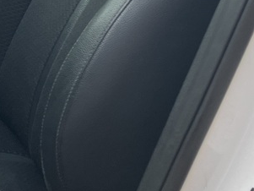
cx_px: -218
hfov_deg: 13.1
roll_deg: -4.9
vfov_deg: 10.9
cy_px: -26
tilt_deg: -15.9
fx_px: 984
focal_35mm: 134
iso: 25
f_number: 1.8
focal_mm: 3.99
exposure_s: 1/121
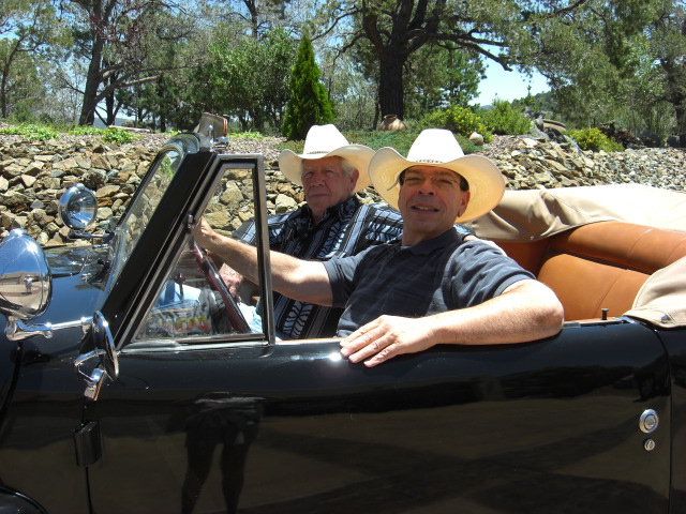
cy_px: 257
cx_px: 343
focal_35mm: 38
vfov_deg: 37.7
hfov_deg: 49.0
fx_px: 753
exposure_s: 1/400
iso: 80
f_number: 4
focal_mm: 7.9
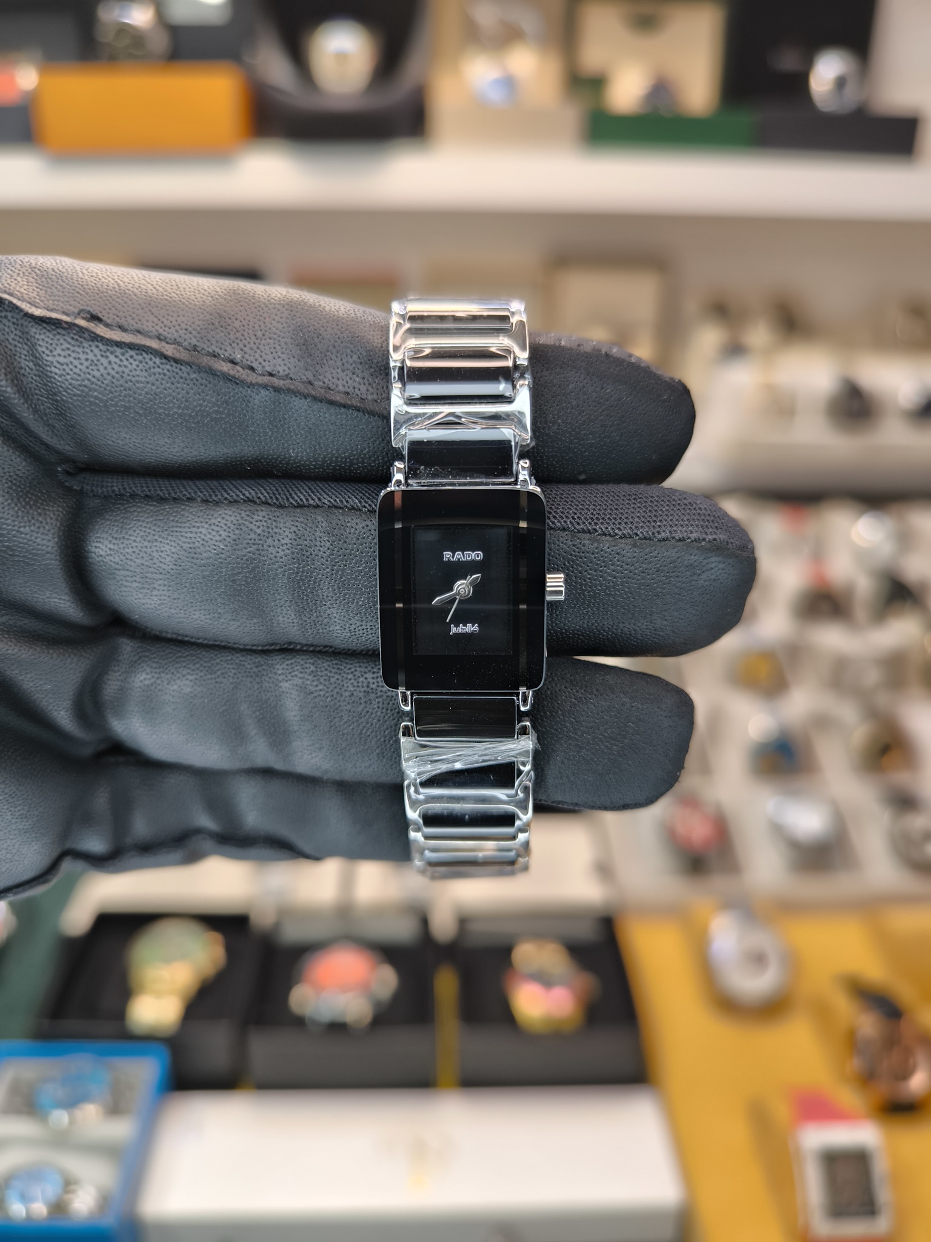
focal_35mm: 24
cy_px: 621
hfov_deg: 56.8
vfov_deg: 71.6
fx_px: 861
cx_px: 466
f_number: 1.9
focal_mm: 6.92
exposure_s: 1/100
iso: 125
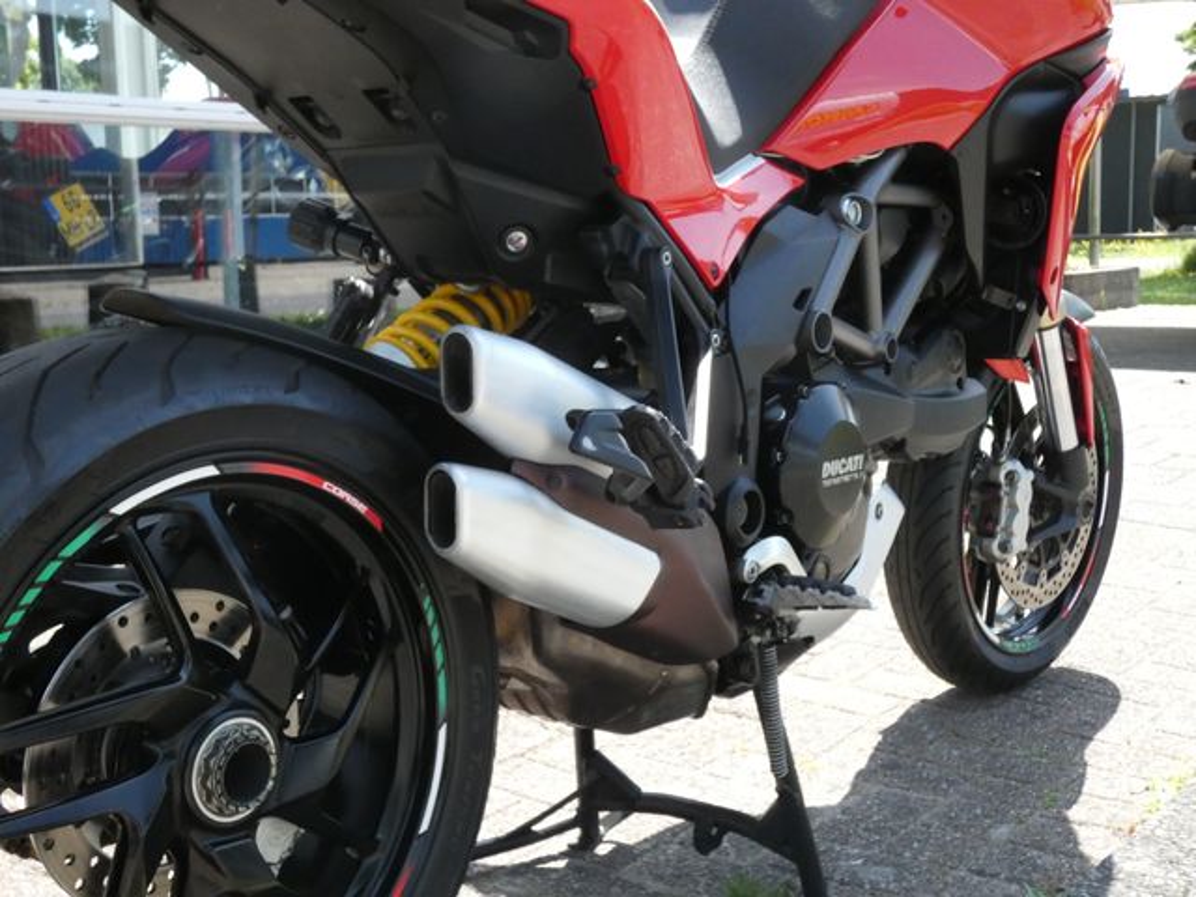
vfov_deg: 31.5
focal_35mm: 46
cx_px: 598
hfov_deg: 41.2
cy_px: 448
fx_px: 1589
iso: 800
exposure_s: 1/1000
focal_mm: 8.2
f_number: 4.5
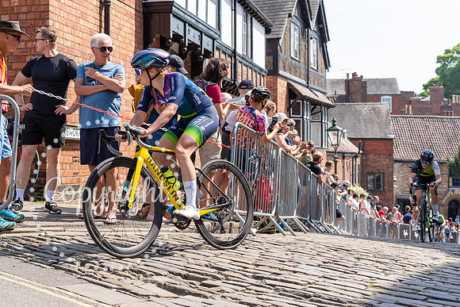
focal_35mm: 56
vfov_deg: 24.2
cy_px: 114
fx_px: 715
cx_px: 121
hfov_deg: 35.0
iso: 160
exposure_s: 1/2500
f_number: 3.5
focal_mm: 38
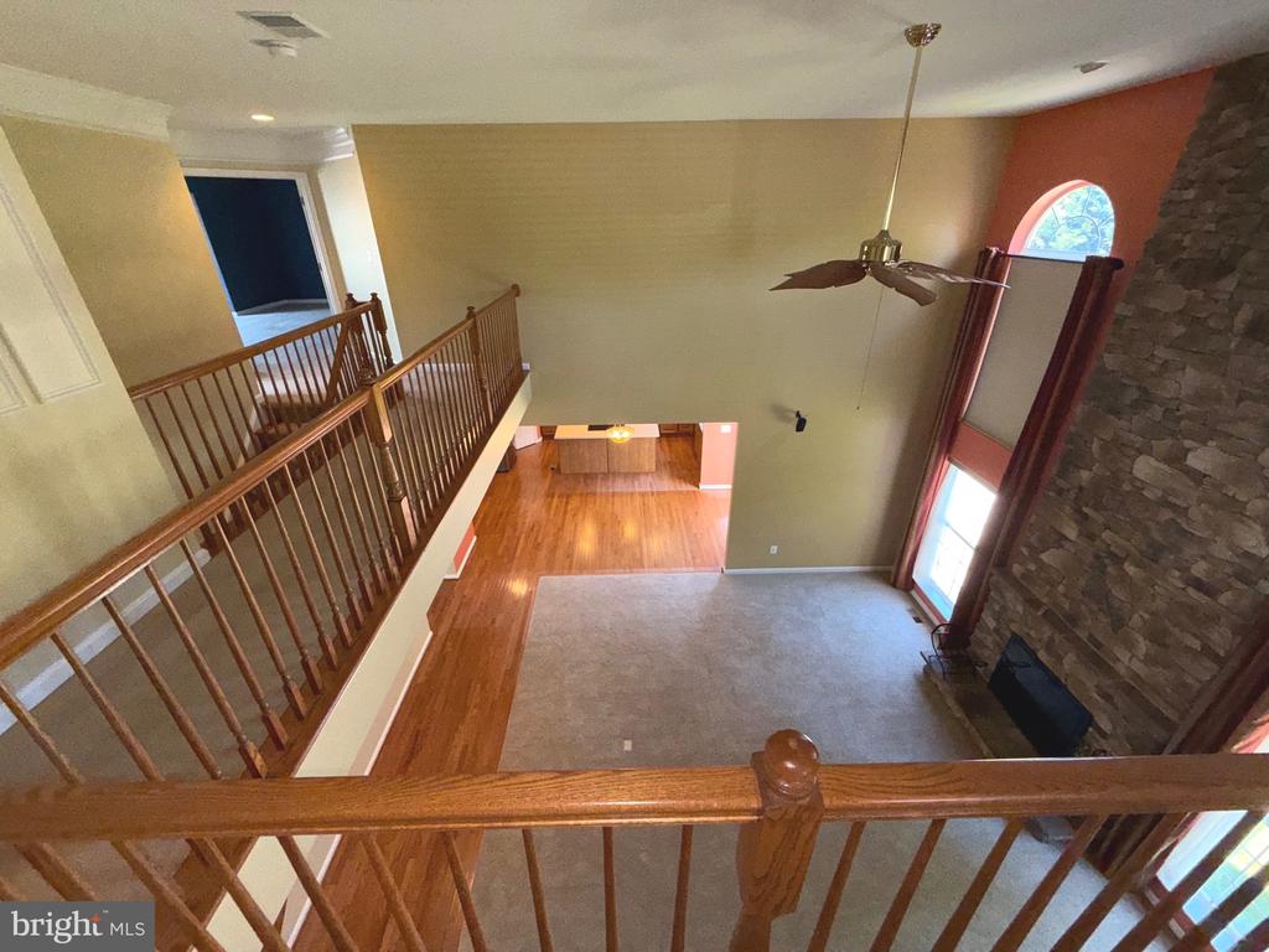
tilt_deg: -26.7
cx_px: 634
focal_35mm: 14
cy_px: 476
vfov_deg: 85.7
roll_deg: +0.5
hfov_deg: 102.1
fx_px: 513
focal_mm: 2.22
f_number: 2.2
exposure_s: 1/98
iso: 125
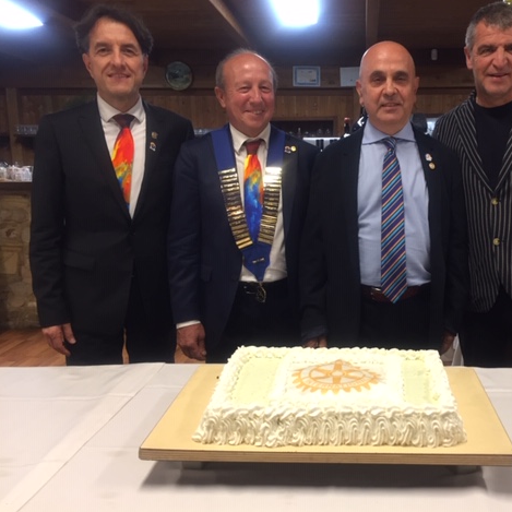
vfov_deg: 47.2
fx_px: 586
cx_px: 345
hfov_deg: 46.4
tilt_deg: -9.4
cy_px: 253
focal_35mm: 35
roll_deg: -0.1
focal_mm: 4.15
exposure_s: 1/33
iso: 125
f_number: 2.2
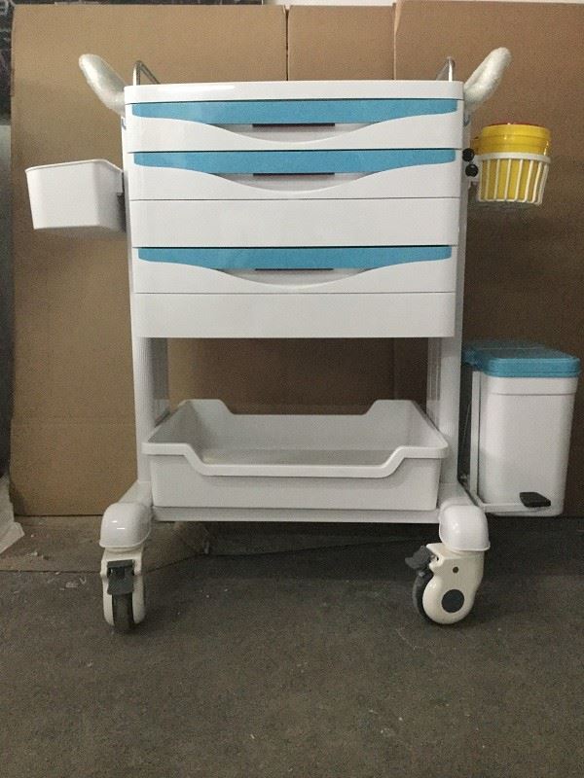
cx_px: 292
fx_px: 697
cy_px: 389
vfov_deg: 58.4
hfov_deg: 45.4
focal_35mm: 31
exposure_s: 1/17
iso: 320
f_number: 2.4
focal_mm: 3.3
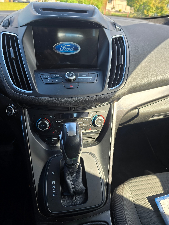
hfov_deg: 58.9
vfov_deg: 73.9
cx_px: 84
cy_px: 112
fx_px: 150
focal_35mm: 23
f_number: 1.7
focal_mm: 6.3
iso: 12
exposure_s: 1/100
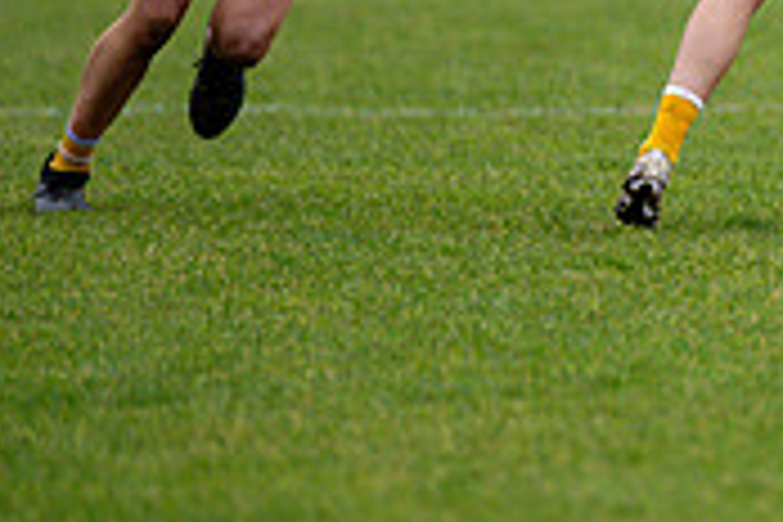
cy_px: -115
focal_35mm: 1000
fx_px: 21748
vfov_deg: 1.4
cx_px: 1242
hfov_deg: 2.1
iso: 4000
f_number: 2.8
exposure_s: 1/640
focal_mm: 300
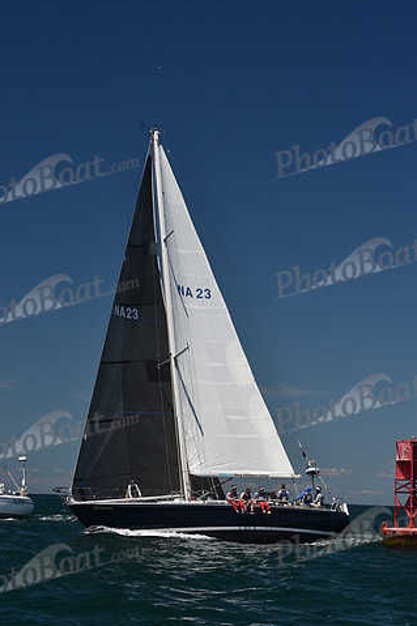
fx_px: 1791
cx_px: 207
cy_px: 352
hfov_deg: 13.3
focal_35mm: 103
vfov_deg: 19.8
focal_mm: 85
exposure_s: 1/800
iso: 250
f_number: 6.3
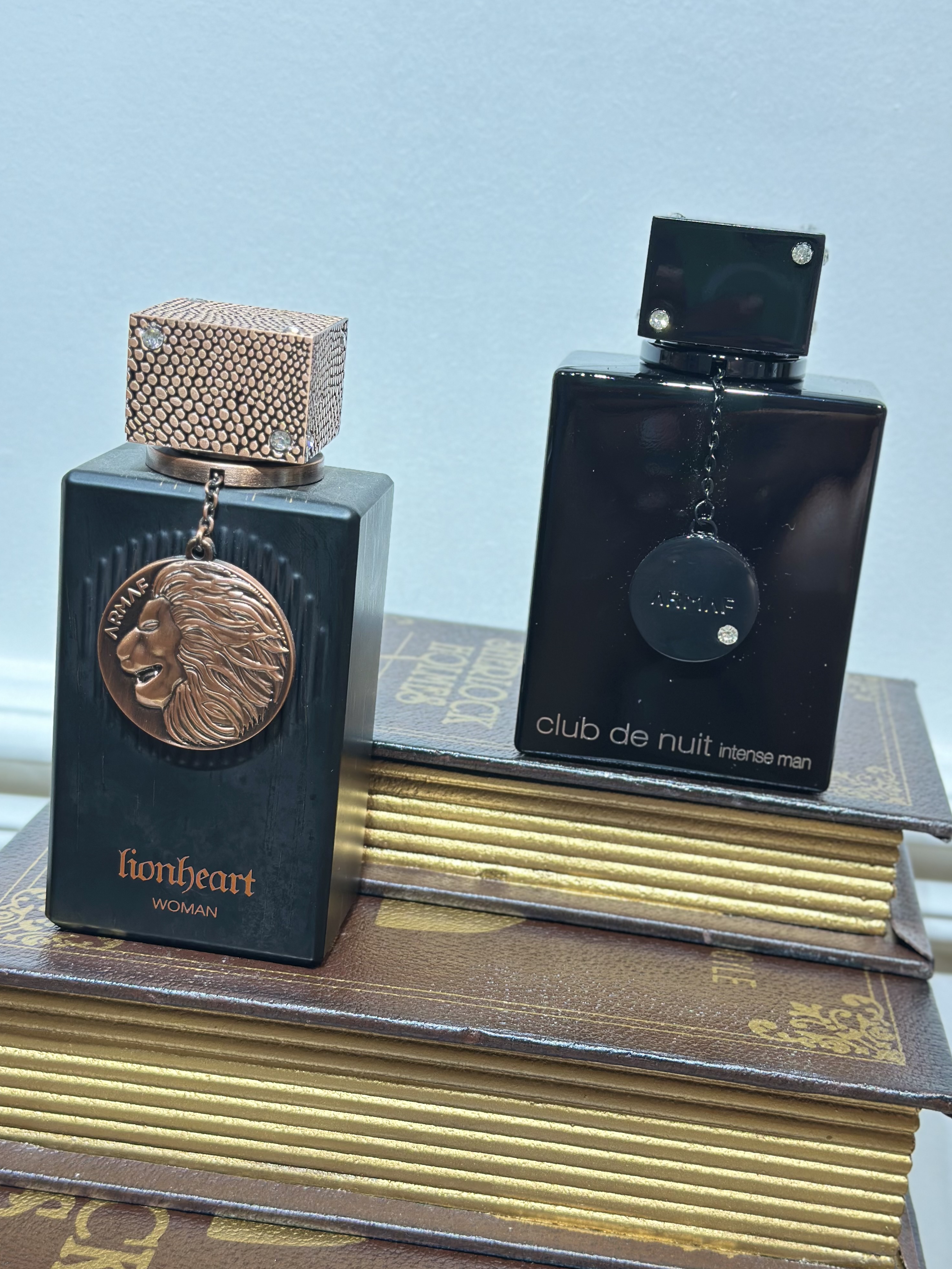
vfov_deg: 38.9
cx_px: 482
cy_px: 631
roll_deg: -5.7
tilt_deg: -15.8
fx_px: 1797
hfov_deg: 29.7
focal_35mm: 49
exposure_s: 1/227
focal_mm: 6.86
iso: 80
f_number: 1.78
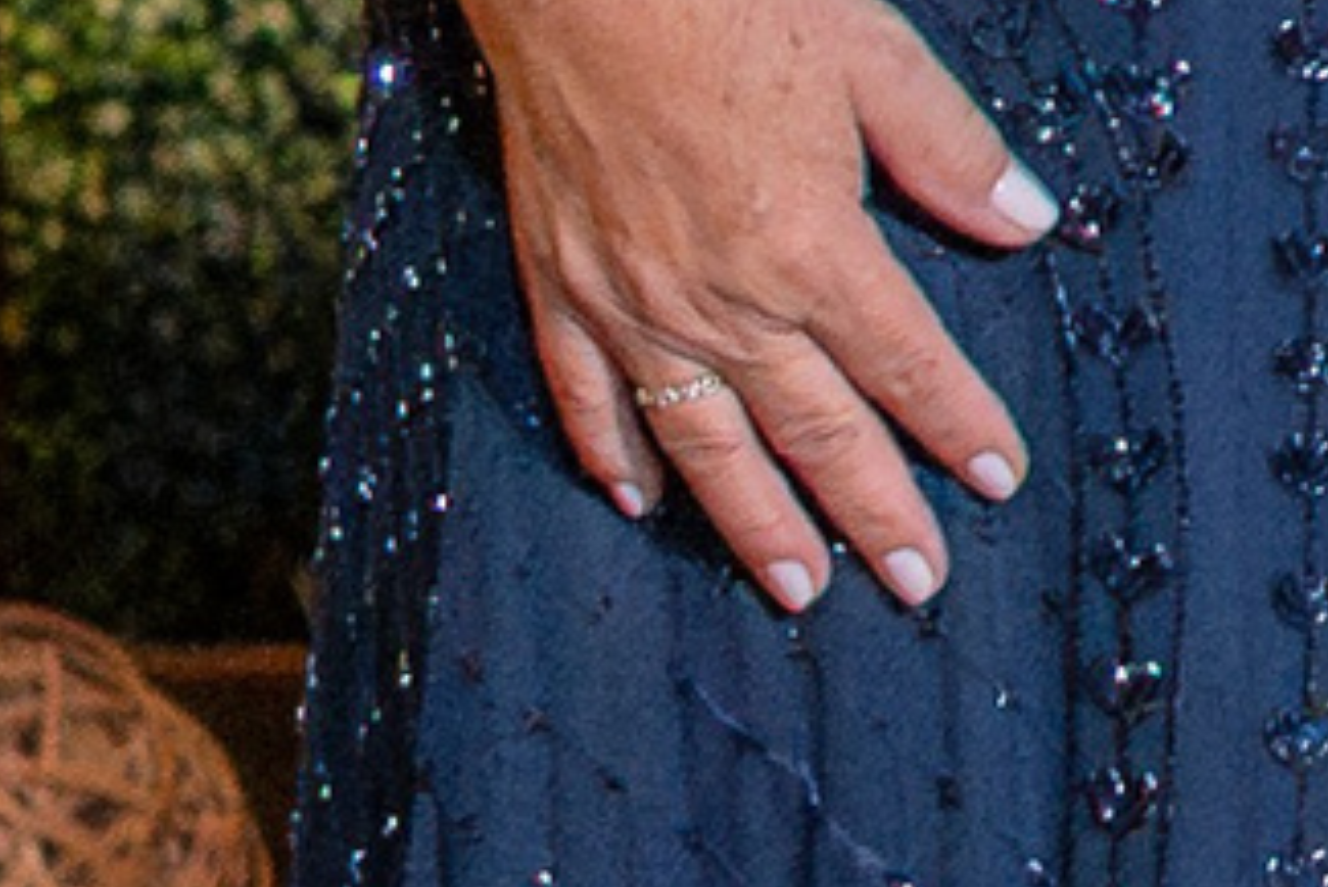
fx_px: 15868
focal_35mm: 430
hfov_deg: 4.6
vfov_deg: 3.1
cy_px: -2121
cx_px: 4287
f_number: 2.8
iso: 2500
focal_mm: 35
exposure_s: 1/400
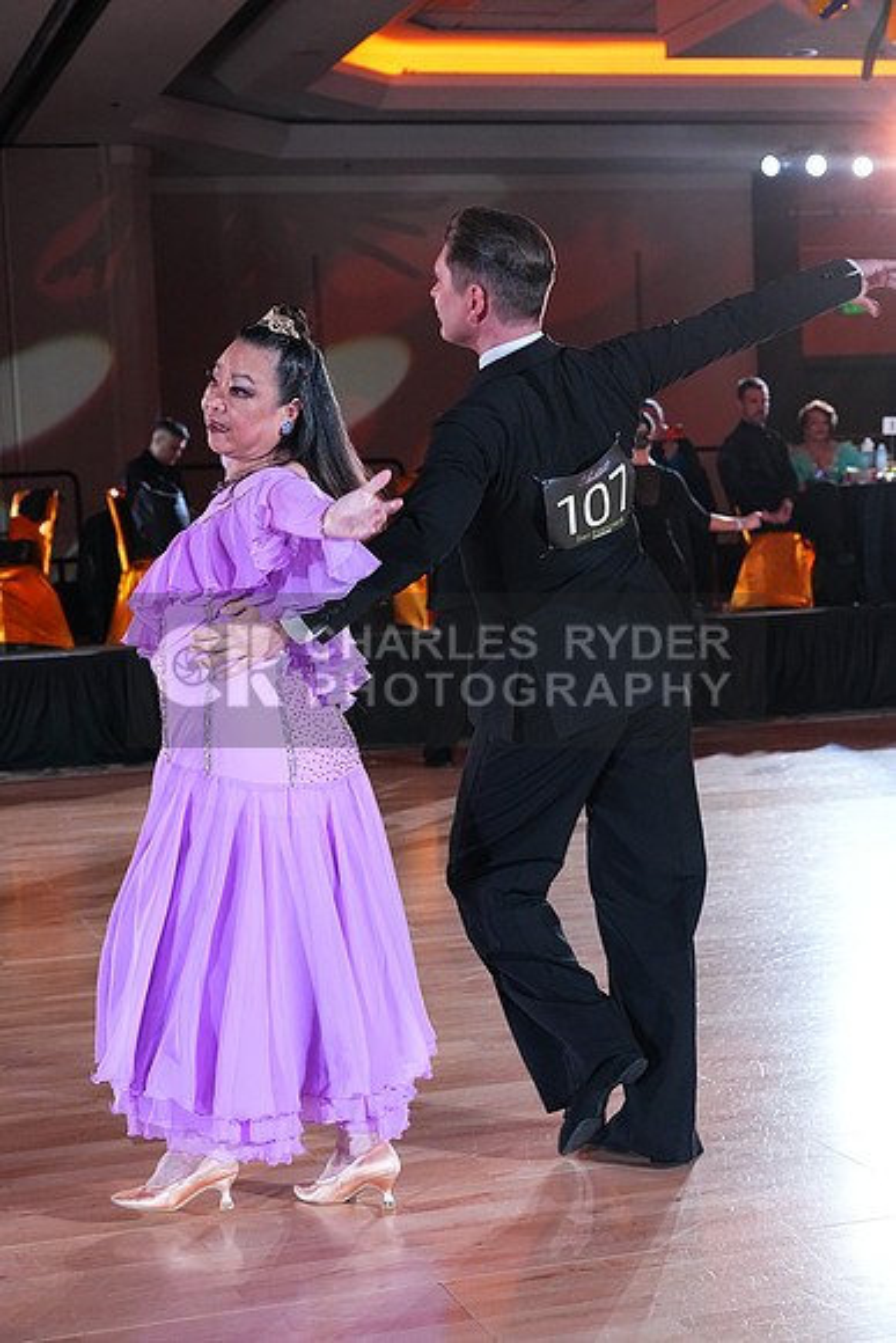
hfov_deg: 23.0
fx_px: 2201
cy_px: 672
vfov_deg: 33.9
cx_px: 448
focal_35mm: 59
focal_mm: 59
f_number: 5
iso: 5000
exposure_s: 1/400
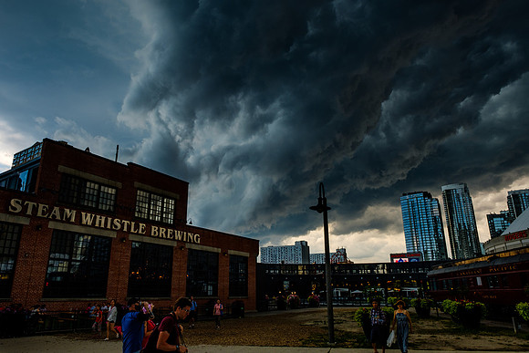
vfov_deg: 51.5
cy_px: 170
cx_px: 255
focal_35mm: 25
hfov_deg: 71.7
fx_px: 366
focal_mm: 16
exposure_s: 1/40
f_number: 8
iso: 200
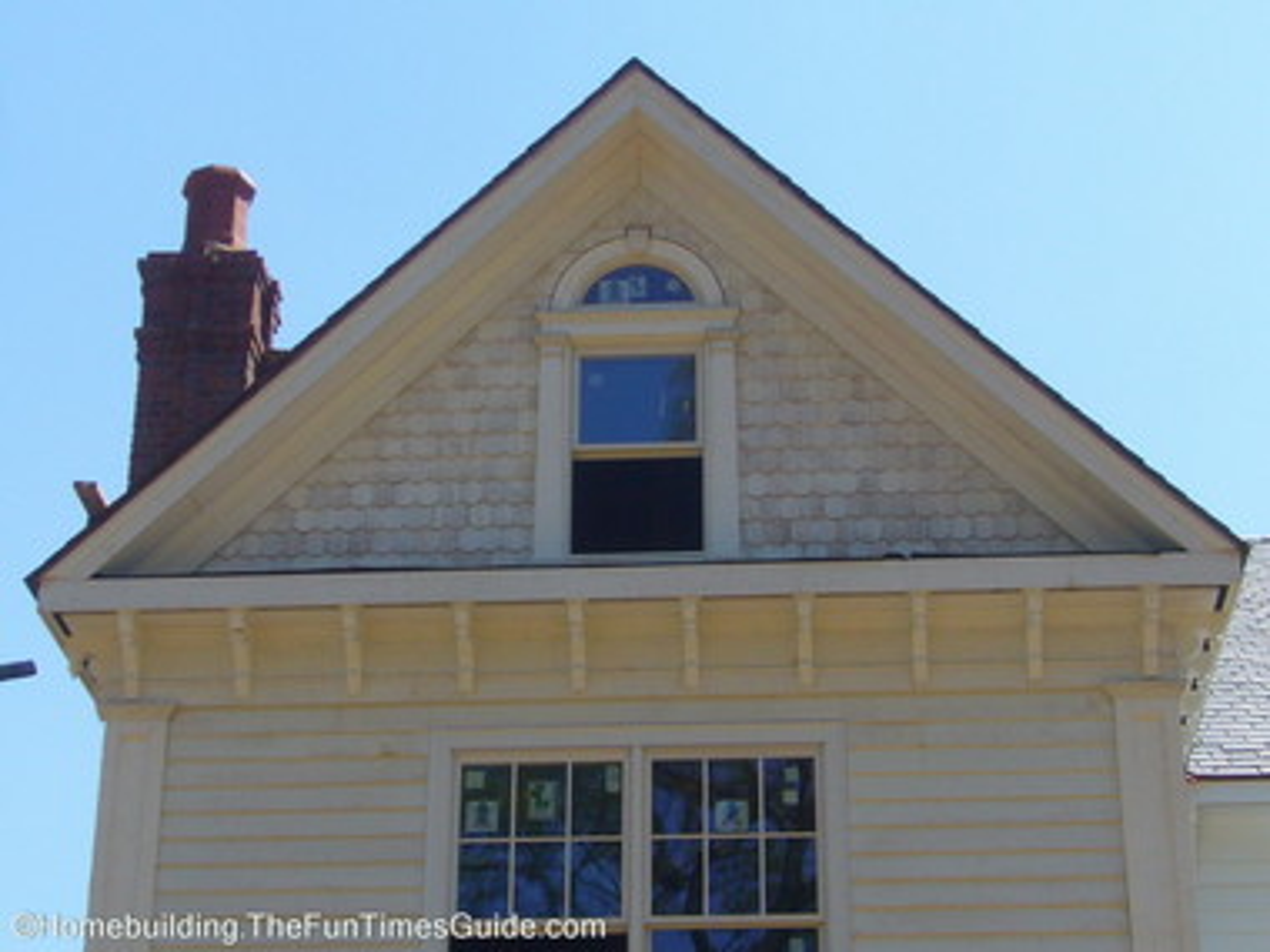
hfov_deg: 26.0
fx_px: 2752
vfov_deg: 19.6
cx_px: 635
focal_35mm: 75
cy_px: 476
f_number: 7
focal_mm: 9.1
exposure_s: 1/250
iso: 80
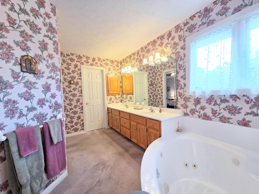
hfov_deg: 106.2
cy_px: 97
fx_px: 97
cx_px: 130
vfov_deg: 89.9
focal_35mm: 13
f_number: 2.2
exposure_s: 1/120
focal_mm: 2.2
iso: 200
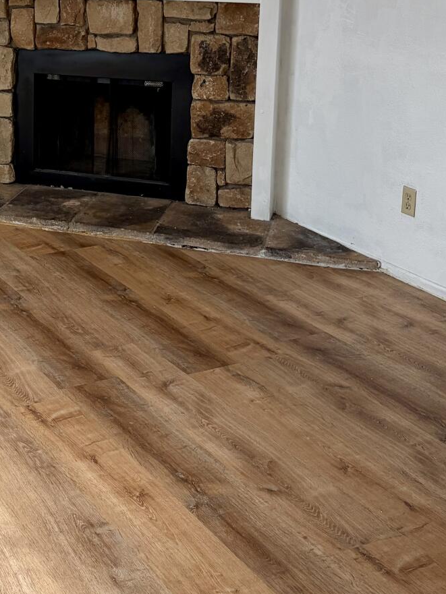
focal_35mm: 59
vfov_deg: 31.4
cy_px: 79
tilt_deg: -11.5
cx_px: -13
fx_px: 1013
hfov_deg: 23.6
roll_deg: +0.8
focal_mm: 5.96
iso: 40
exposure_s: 1/231
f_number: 1.6
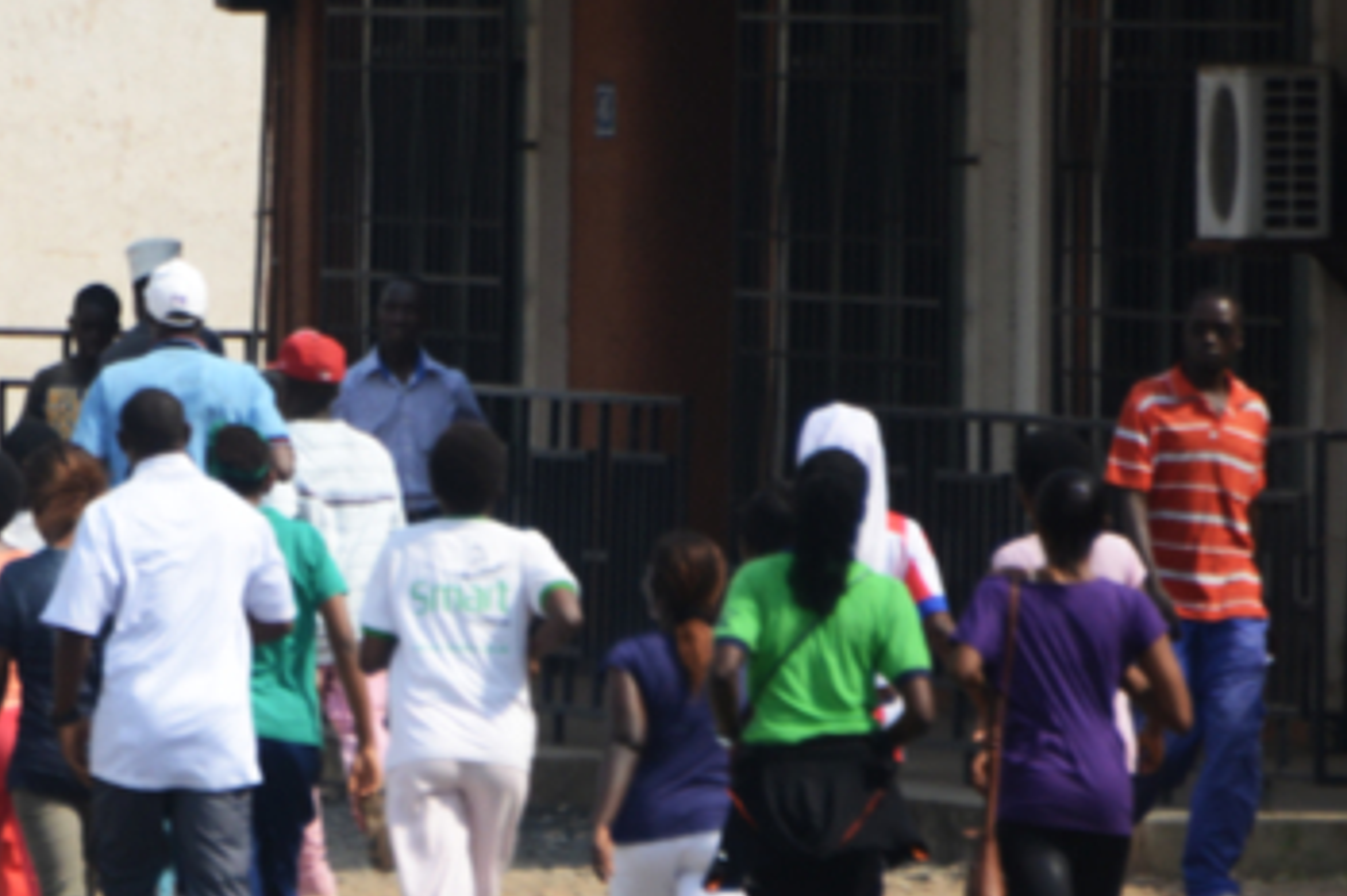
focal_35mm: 857
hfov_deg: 2.4
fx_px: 32049
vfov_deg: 1.6
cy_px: 342
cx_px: -566
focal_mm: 300
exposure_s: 1/1250
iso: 320
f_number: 5.6
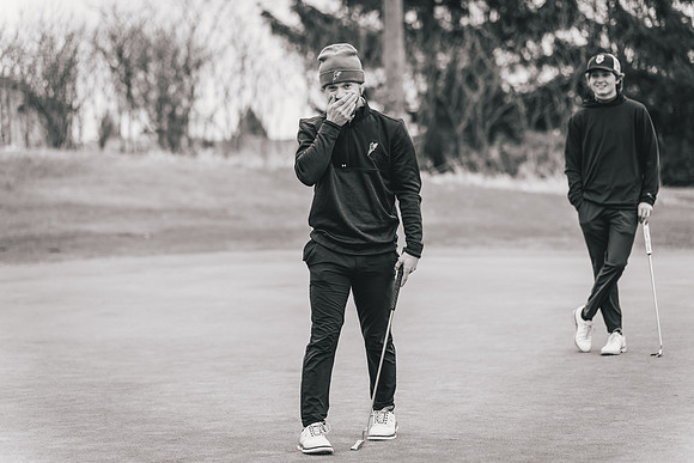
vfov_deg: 12.3
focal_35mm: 111
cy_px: 232
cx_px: 347
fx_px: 2141
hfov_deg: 18.4
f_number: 2.8
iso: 640
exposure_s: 1/4000
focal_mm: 107
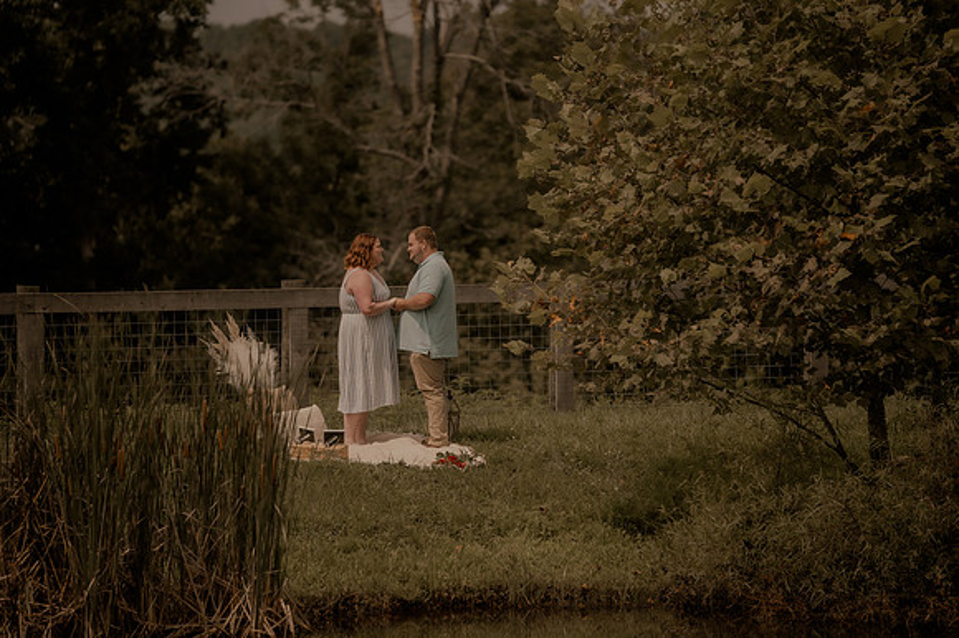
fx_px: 5325
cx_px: 480
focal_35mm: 200
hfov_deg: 10.3
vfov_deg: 6.9
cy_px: 319
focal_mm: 200
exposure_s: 1/1600
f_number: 2.8
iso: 125
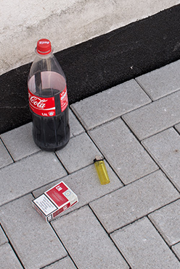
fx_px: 705
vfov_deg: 21.4
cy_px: 46
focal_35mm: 94
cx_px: 131
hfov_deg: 14.5
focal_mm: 35
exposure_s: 1/60
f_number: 8
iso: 125
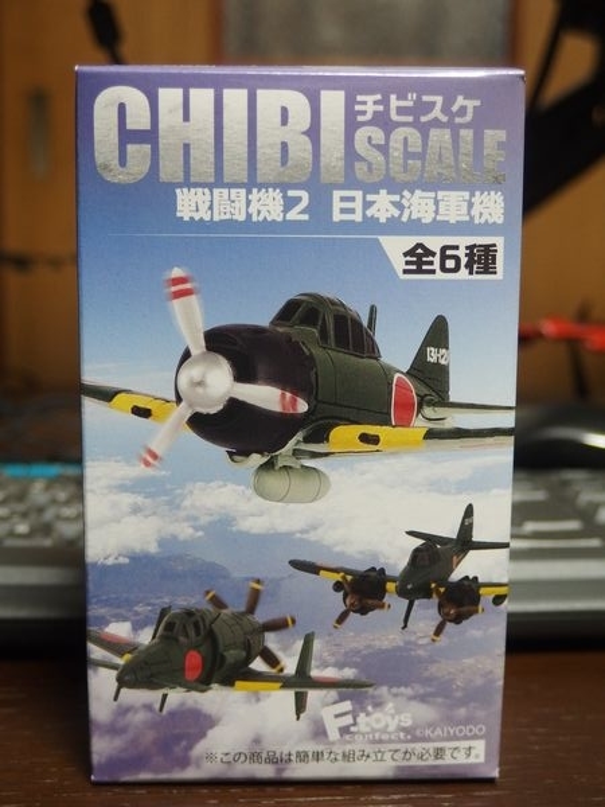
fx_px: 1188
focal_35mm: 51
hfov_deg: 28.6
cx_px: 302
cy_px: 404
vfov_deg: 37.5
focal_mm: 9.2
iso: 400
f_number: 2.2
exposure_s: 1/50
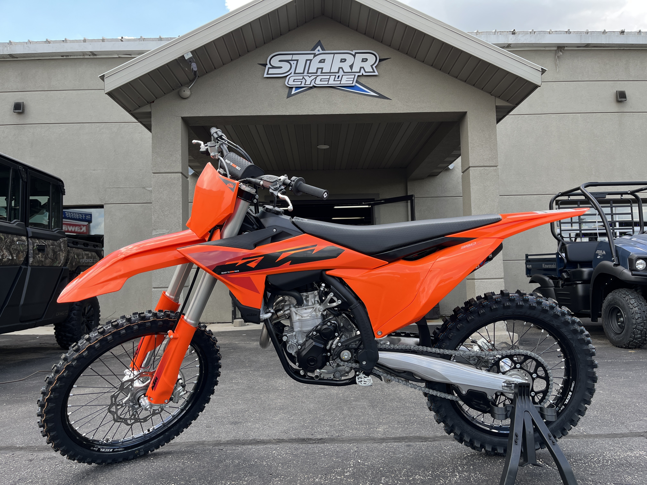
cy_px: 242
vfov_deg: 53.1
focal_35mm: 26
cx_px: 324
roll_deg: +1.9
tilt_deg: +2.8
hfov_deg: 67.3
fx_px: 486
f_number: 1.6
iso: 50
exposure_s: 1/649
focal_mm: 5.1
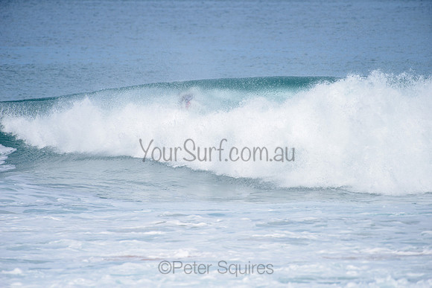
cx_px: 216
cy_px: 144
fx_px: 6001
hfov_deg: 4.1
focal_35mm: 500
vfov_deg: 2.8
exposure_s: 1/2500
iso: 250
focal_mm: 500
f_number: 6.3
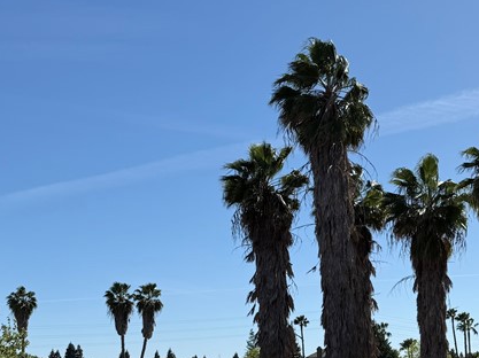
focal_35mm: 59
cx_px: 253
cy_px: 308
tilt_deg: +5.7
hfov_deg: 32.7
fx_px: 816
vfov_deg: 24.2
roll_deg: +0.9
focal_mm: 6.76
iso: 80
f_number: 1.78
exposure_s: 1/5714
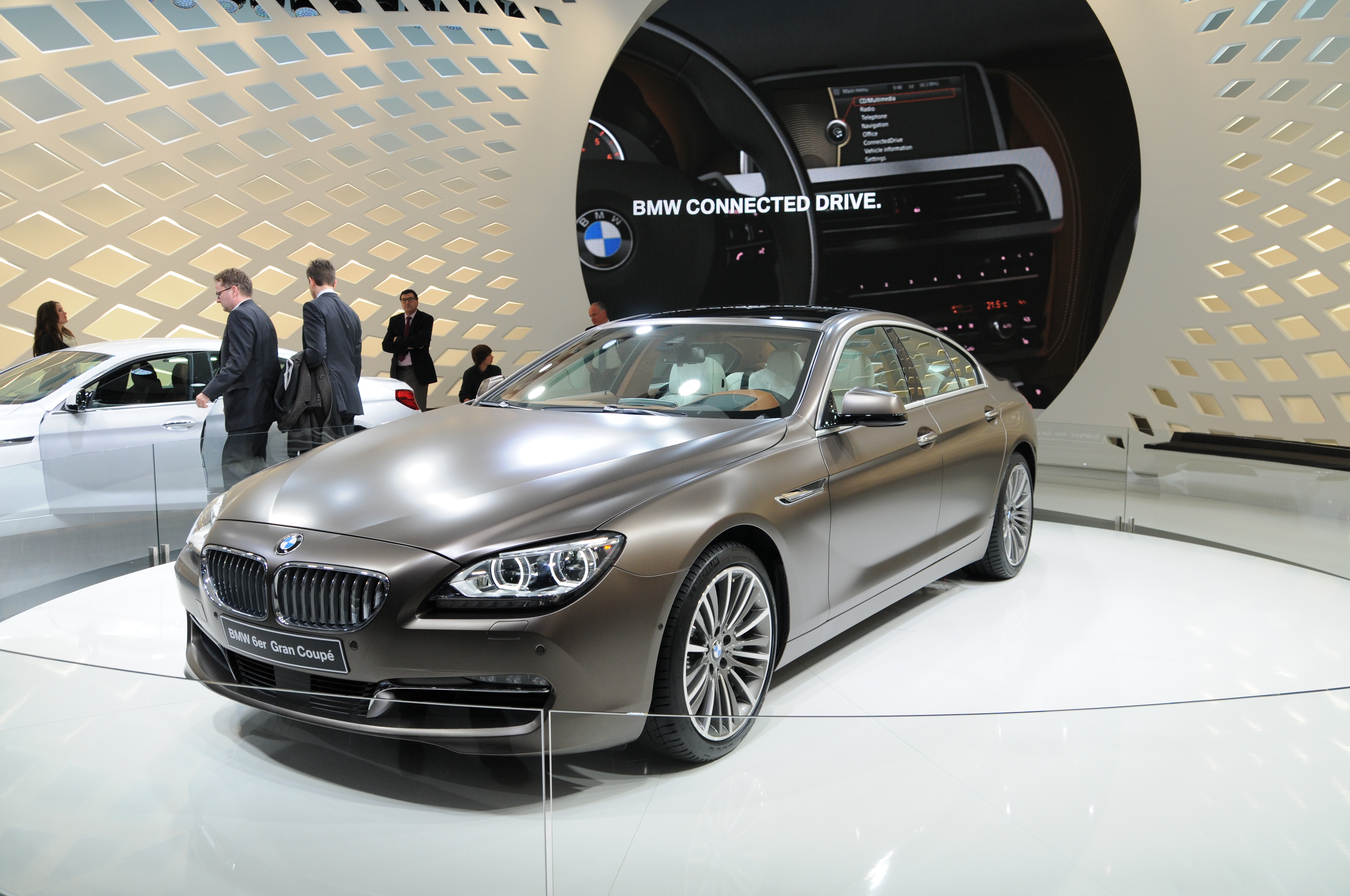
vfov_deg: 43.5
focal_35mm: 30
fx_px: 1124
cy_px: 448
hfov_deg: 62.0
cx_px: 675
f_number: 6.7
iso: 400
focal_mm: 20
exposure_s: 1/180
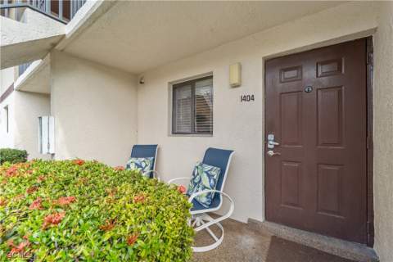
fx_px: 153
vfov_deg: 81.2
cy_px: 131
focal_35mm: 14
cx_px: 196
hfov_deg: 104.3
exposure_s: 1/25
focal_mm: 14
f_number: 8
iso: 250
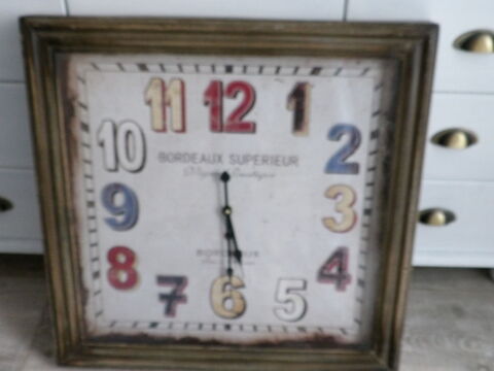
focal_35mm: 42
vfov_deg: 34.3
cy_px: 186
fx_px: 599
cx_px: 247
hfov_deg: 44.8
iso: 702
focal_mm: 7.6
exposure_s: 1/15
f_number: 4.9
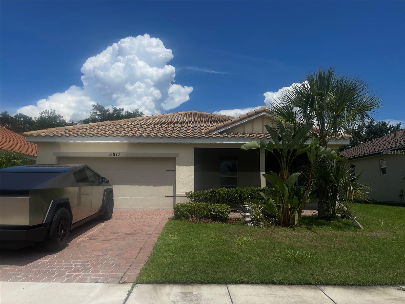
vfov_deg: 54.9
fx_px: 292
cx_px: 202
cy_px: 152
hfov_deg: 69.4
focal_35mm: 25
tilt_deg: +6.6
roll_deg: -0.1
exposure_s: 1/12048
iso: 32
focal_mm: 5.1
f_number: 1.6
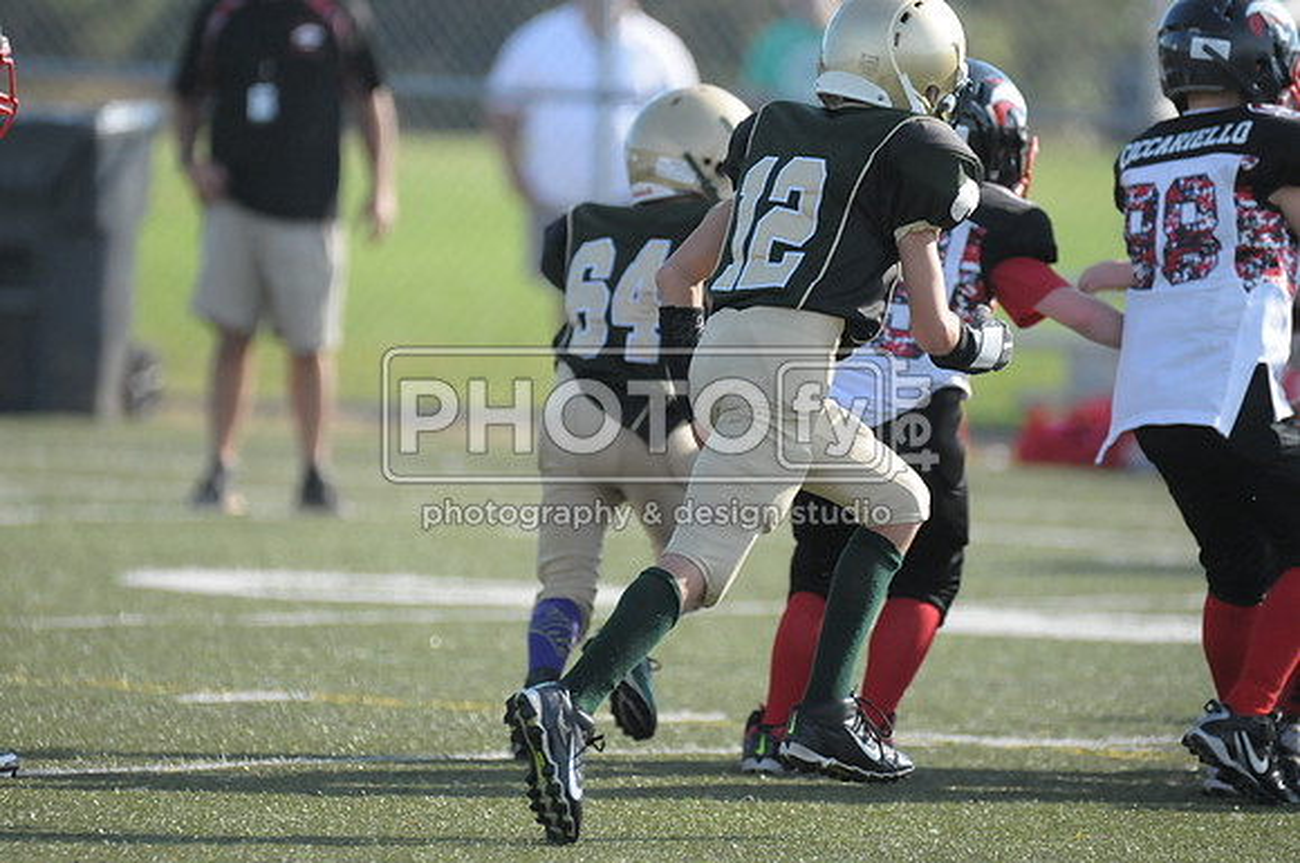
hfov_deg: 4.0
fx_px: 18391
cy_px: 432
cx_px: 650
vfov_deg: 2.7
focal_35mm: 510
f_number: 4
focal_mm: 340
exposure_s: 1/5000
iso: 1600
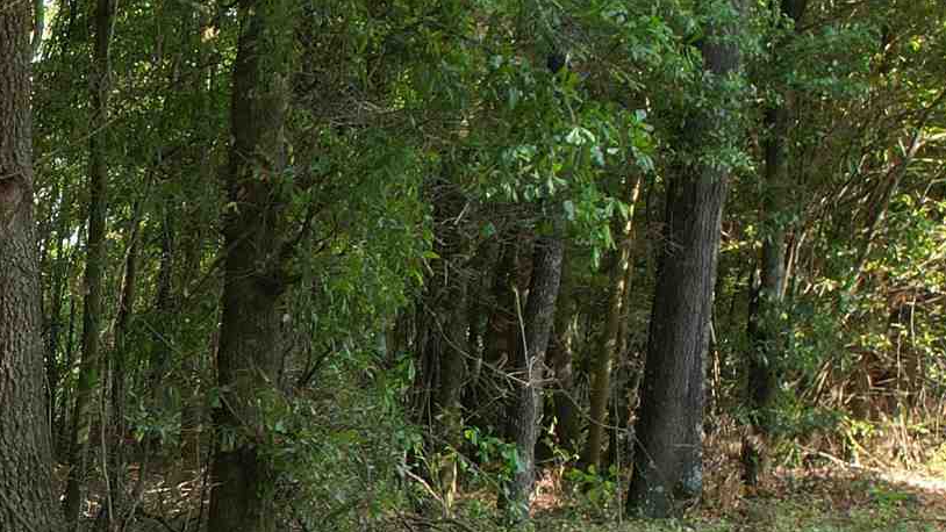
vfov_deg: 13.8
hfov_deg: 19.8
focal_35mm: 87
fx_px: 2182
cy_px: 499
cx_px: -618
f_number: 2.8
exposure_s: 1/125
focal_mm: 8.38
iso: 100
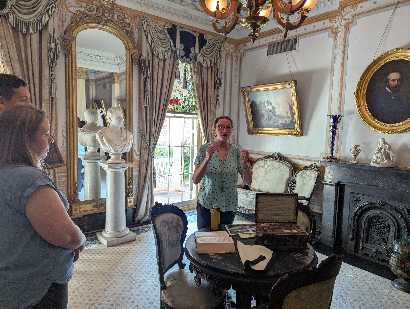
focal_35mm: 24
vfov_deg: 56.9
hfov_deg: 71.5
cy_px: 154
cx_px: 205
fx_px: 285
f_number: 1.85
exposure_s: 1/120
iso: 134
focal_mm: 6.81
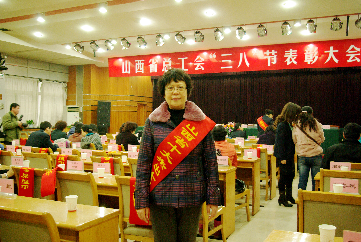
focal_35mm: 36
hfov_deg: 53.1
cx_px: 180
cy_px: 121
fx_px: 361
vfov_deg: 37.0
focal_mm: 24
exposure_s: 1/13
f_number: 4
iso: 800
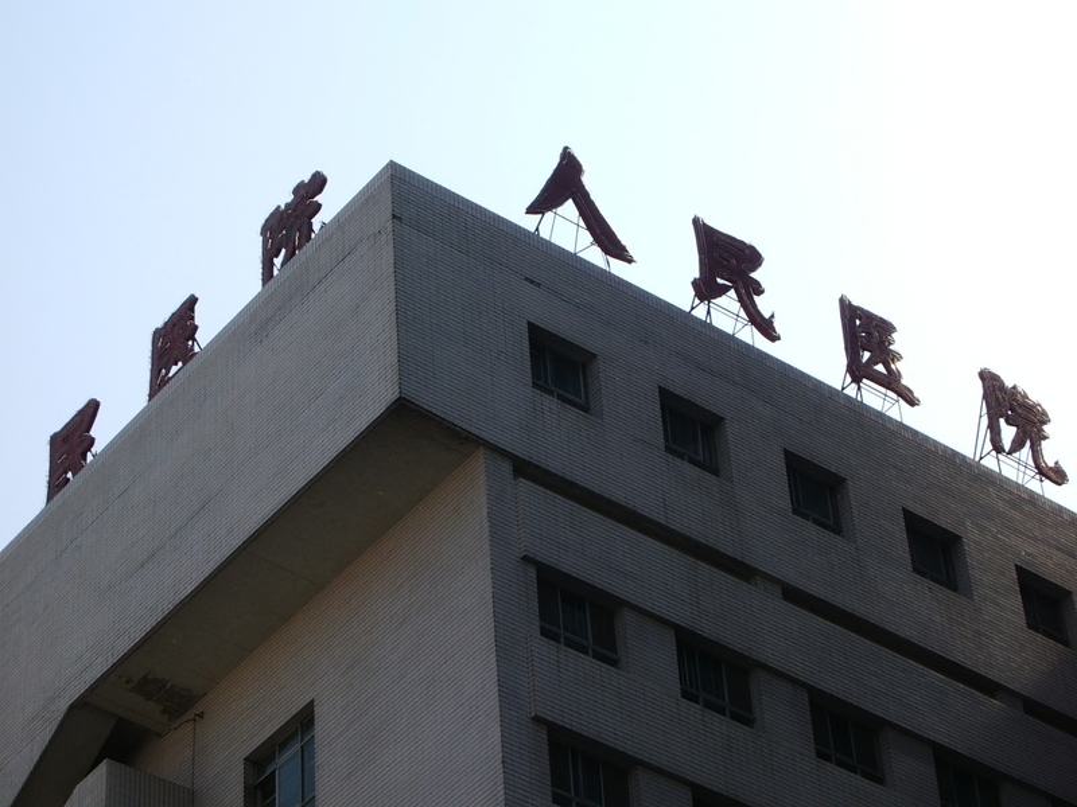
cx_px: 538
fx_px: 3329
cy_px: 404
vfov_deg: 13.8
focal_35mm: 107
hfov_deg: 18.4
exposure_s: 1/160
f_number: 7.7
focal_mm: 17.4
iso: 50
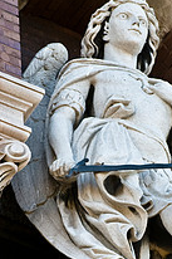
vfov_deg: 3.0
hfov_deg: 2.0
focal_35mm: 698
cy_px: 205
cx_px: 96
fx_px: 5010
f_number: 5.6
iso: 400
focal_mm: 320
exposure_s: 1/250
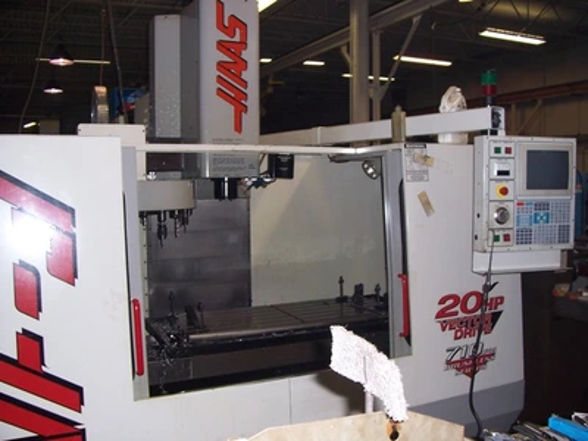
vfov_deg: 41.8
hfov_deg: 54.0
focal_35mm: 34
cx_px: 294
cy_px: 220
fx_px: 578
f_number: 2.7
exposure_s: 1/60
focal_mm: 5.6
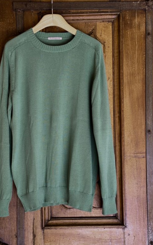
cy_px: 125
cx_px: 63
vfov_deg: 38.9
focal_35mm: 52
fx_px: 347
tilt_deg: +2.0
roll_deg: +0.0
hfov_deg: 24.8
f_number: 1.78
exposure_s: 1/79
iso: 80
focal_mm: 6.86
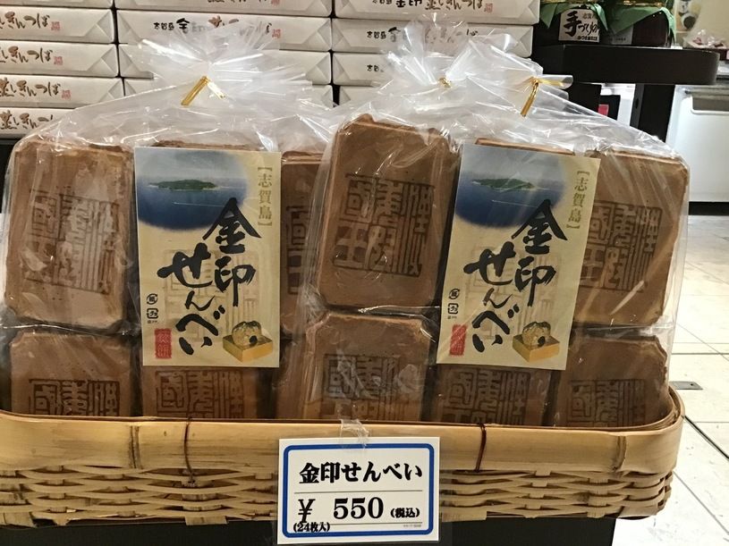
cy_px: 273
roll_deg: -2.4
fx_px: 653
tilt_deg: -18.1
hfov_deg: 58.4
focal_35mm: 31
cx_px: 364
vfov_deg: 45.4
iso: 200
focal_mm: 3.3
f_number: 2.4
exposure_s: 1/30
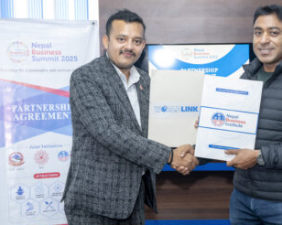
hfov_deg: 31.0
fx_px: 505
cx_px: 186
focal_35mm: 61
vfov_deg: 25.1
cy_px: 120
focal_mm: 41.4
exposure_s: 1/100
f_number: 3.2
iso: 1000
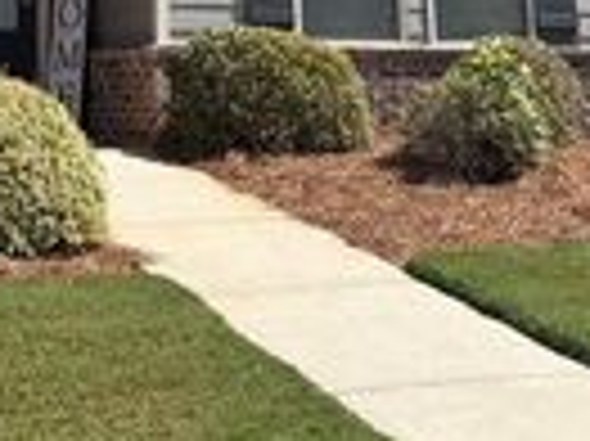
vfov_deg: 13.4
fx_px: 1686
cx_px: 59
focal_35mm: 99
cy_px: -353
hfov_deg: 19.5
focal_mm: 5.96
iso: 64
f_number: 1.6
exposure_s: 1/5348
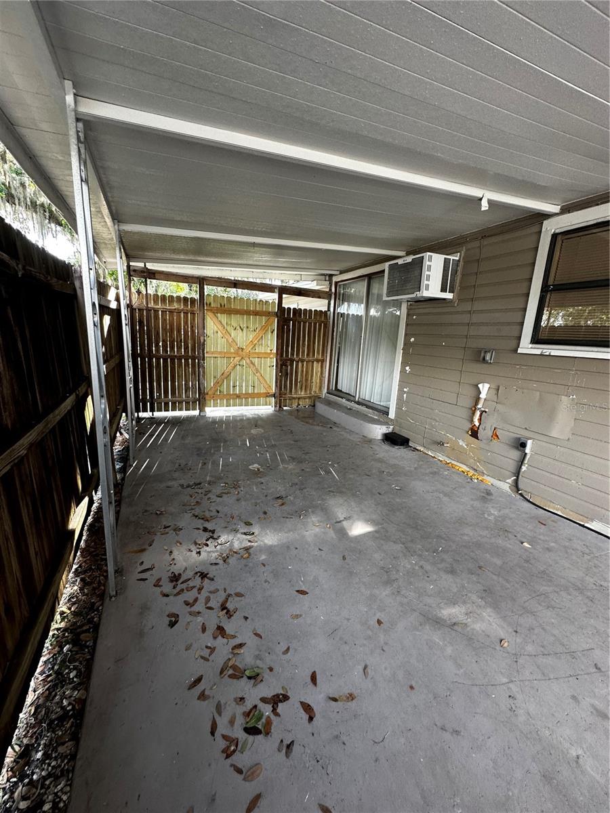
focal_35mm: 14
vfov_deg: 102.1
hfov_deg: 85.7
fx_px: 329
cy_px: 406
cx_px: 305
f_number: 2.2
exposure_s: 1/99
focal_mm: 2.22
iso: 80
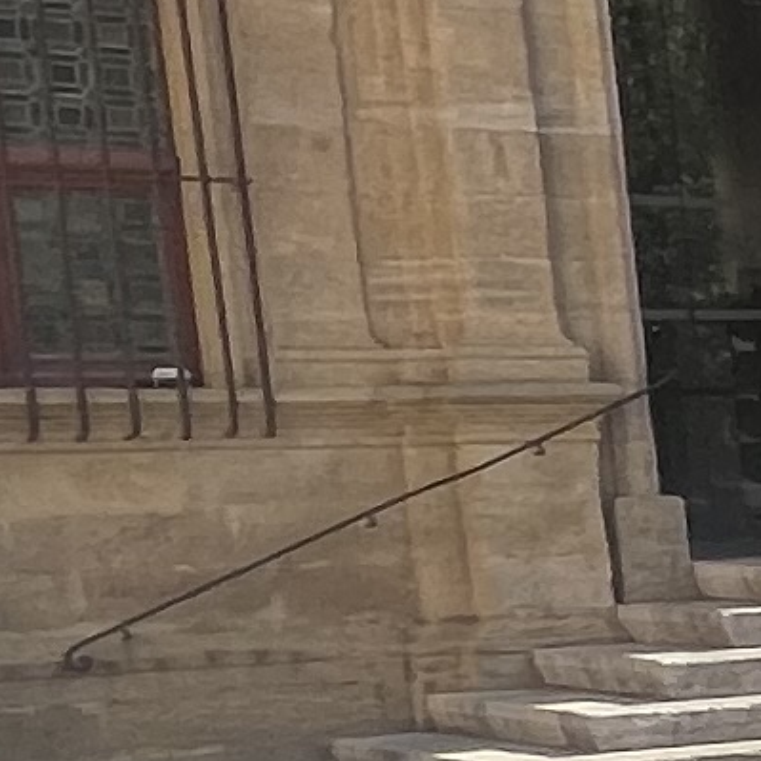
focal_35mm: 116
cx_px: 2798
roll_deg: +1.3
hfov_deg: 8.9
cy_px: 734
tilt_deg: -7.1
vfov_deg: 14.8
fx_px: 2885
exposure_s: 1/840
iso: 32
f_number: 1.8
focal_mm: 1.57
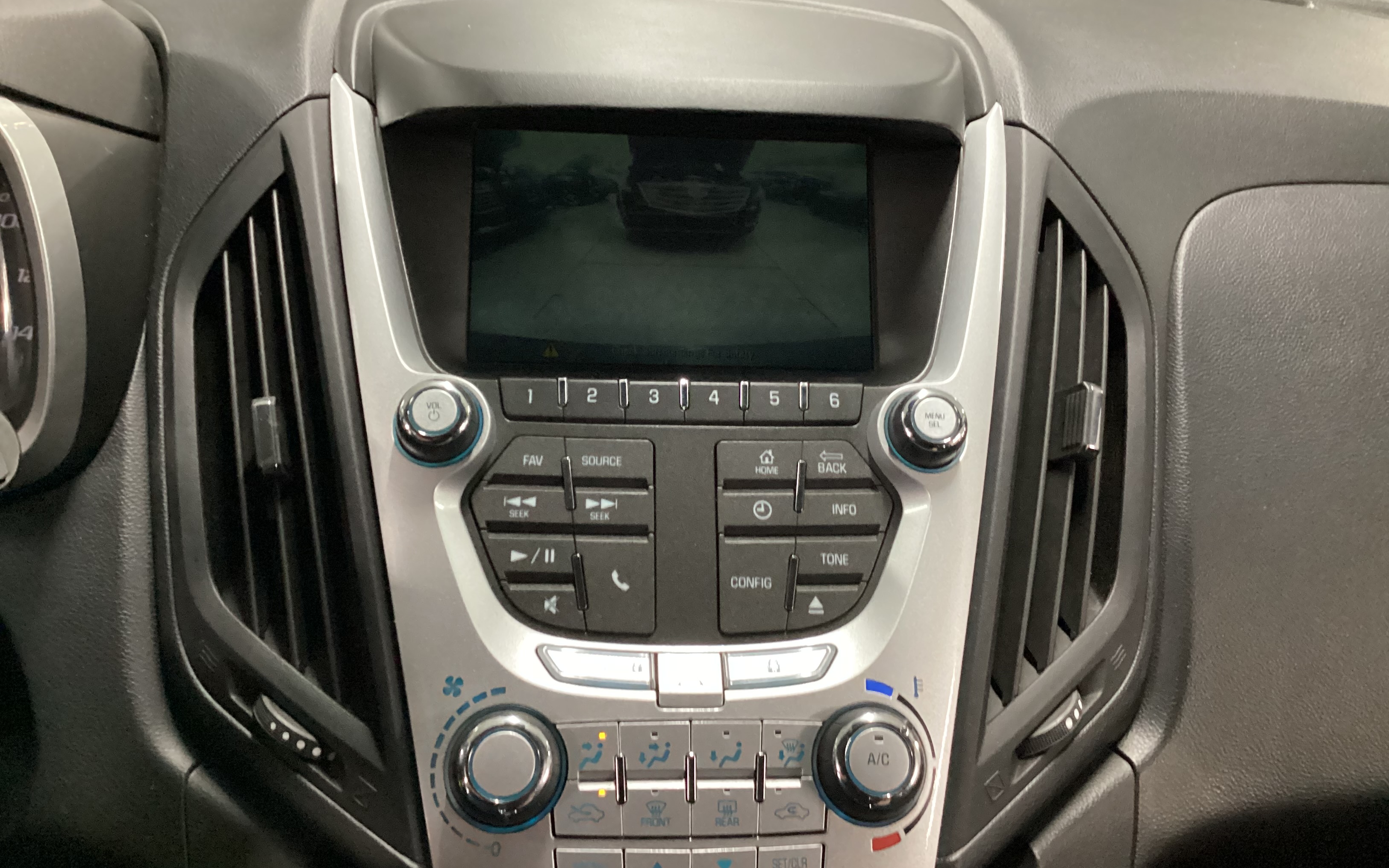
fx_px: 1249
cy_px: 407
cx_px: 697
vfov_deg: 38.3
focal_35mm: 33
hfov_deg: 58.1
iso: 640
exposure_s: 1/30
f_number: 2.4
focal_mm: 3.3
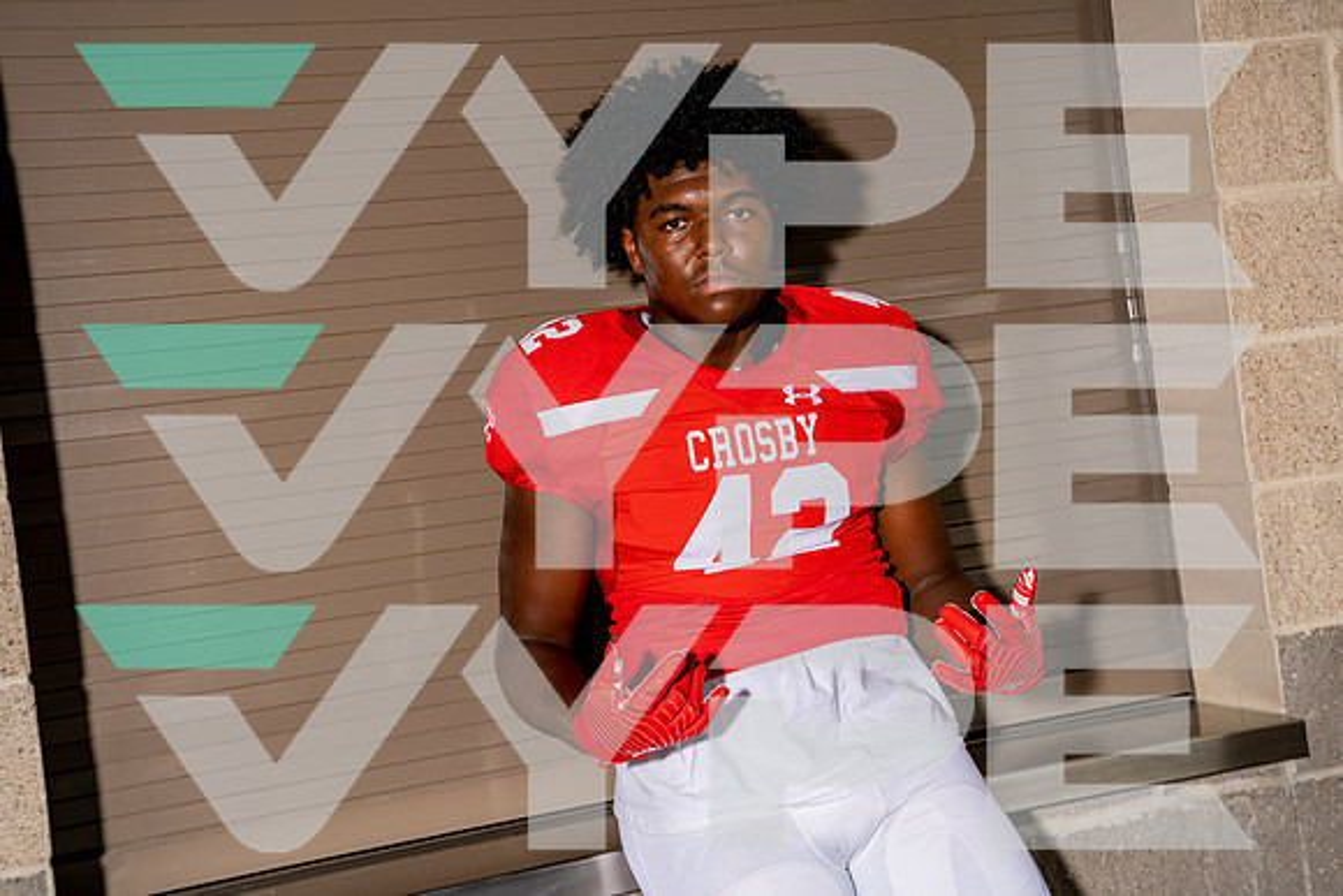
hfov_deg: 37.5
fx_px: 1978
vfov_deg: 25.5
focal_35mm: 53
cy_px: 448
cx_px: 672
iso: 100
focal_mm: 53
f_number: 6.3
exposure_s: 1/250
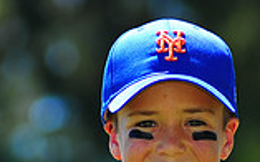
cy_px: 256
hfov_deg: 3.1
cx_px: 174
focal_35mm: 678
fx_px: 4802
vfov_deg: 1.9
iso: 200
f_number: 4
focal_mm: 180
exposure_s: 1/800
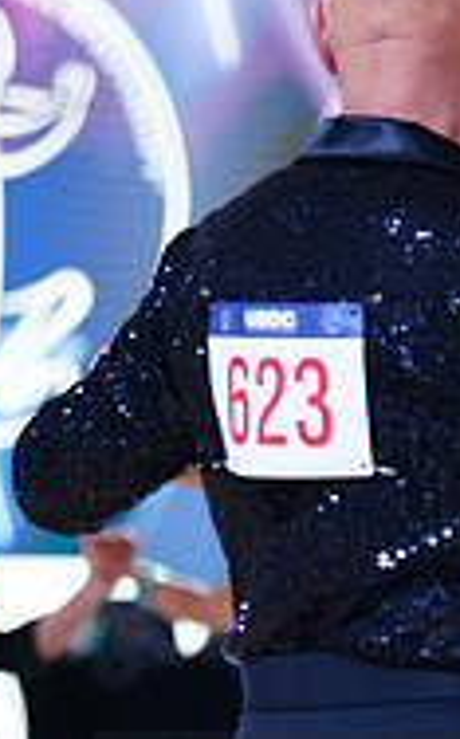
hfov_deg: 3.8
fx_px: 6841
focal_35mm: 340
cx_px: 639
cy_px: 865
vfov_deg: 6.2
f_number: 2.8
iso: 640
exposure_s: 1/400
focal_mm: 108
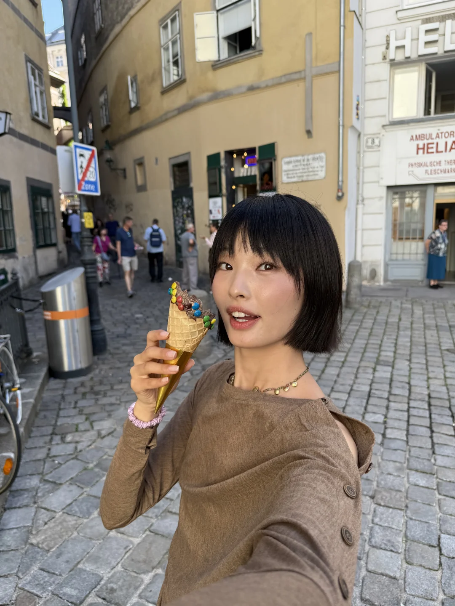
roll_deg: +0.6
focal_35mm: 24
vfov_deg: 71.6
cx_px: 228
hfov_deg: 56.8
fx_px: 421
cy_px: 303
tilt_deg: -12.7
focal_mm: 6.76
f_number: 1.78
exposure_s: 1/381
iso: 80
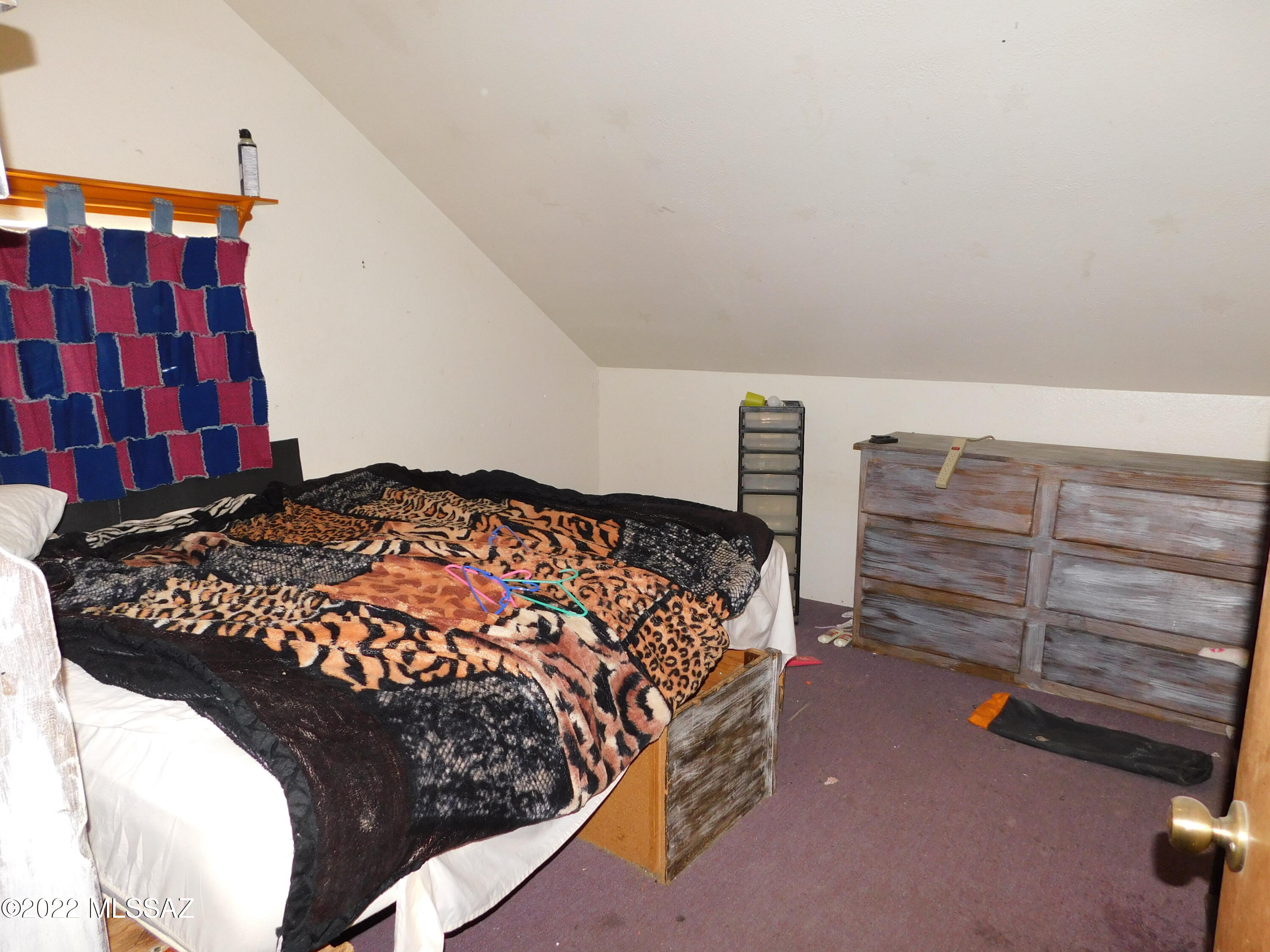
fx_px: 844
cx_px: 635
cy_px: 476
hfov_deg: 73.9
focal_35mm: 23
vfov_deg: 58.9
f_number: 3
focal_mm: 4
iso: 200
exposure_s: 1/30
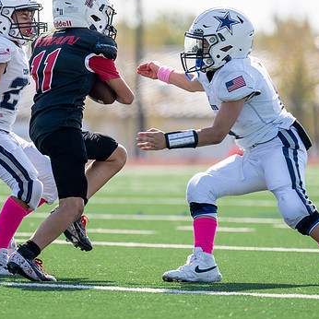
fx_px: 4400
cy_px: 146
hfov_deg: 4.2
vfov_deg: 4.2
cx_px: 82
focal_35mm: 422
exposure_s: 1/2000
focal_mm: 200
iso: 100
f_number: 2.8
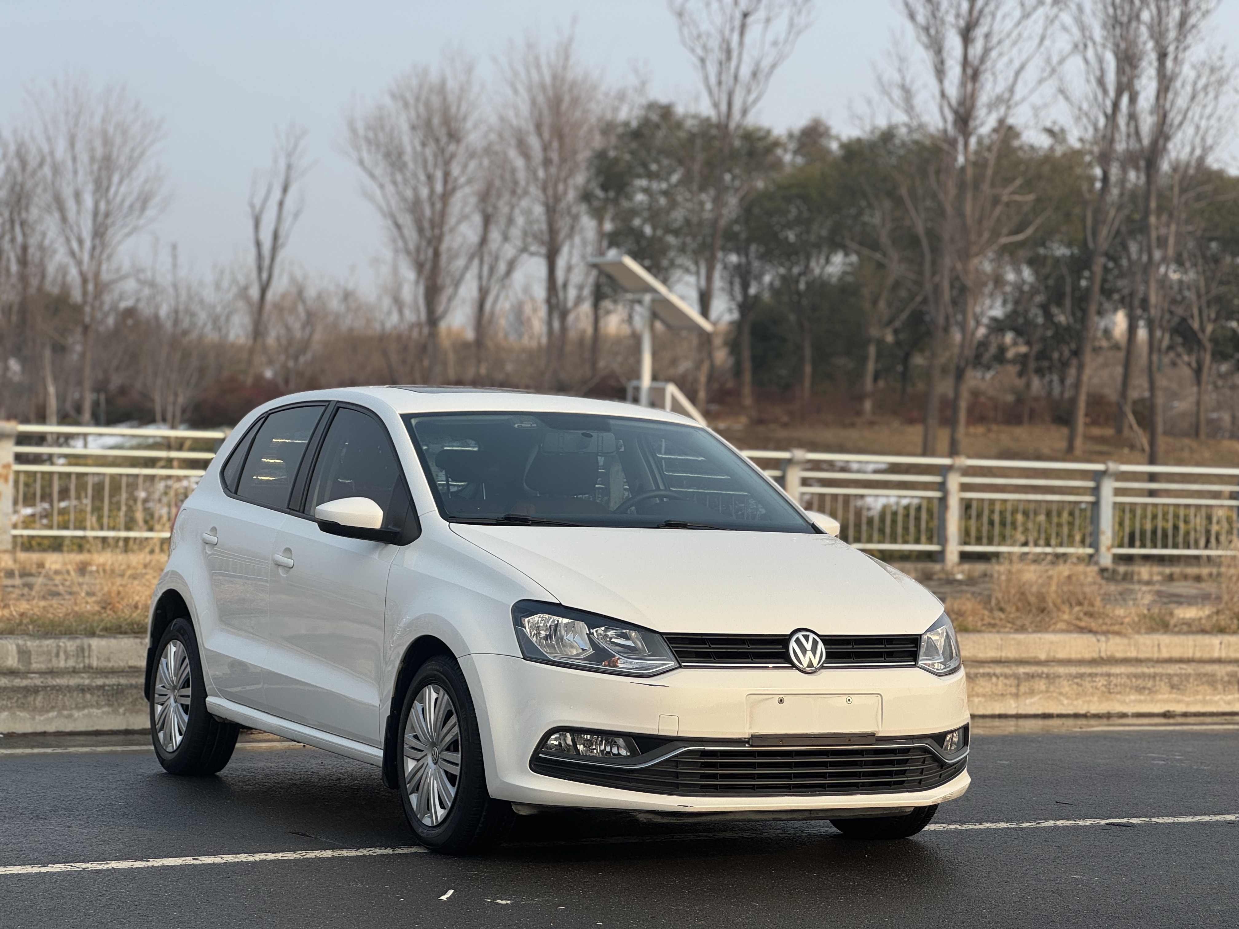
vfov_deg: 19.1
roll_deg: -1.0
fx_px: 2756
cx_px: 620
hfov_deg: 25.3
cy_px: 464
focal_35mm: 77
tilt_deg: -0.3
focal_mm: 9
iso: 25
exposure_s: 1/536
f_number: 2.8
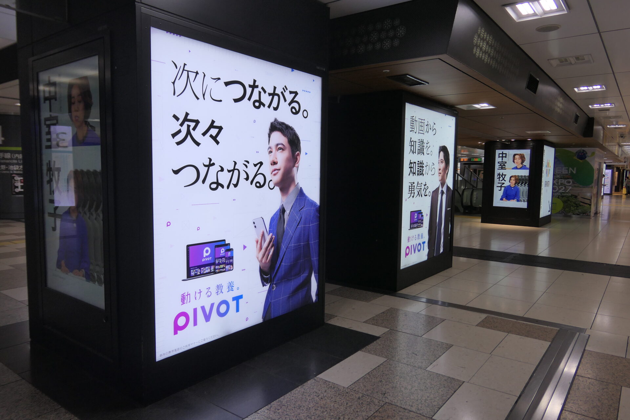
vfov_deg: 53.1
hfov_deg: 73.7
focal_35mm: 24
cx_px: 315
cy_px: 210
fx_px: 420
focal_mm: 8.8
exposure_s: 1/200
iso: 125
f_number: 2.8
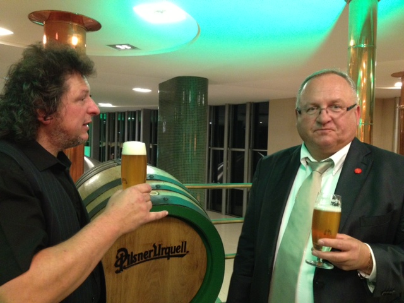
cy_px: 152
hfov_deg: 52.6
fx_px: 408
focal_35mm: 35
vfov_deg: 40.7
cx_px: 202
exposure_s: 1/20
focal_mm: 4.28
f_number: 2.4
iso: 320
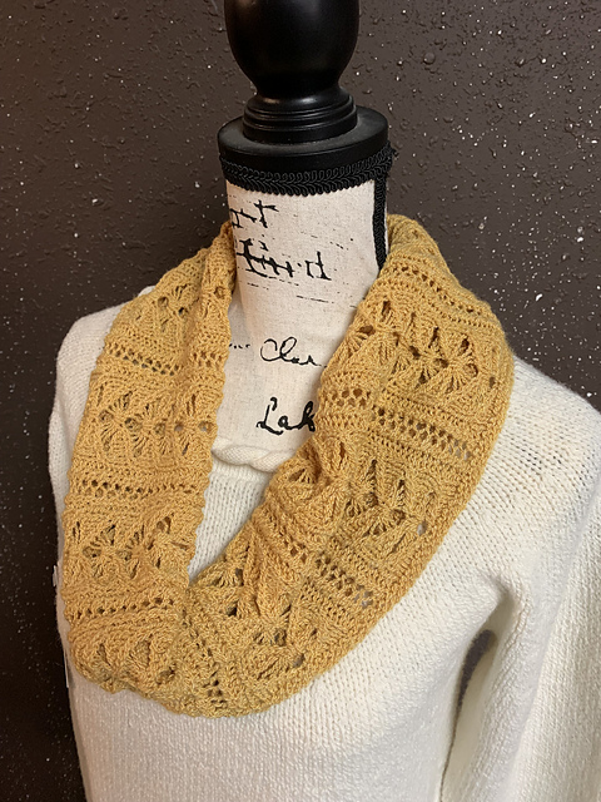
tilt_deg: -23.2
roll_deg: -1.4
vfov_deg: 67.3
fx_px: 602
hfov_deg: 53.1
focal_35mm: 26
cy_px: 401
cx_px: 300
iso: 125
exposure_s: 1/60
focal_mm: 4.25
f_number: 1.8
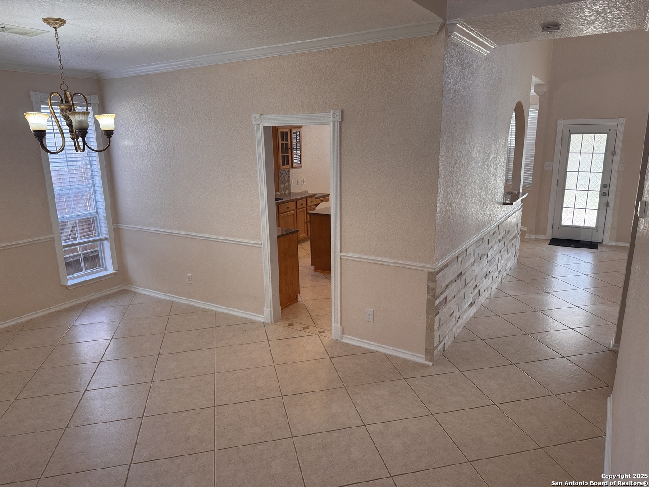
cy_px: 244
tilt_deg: -14.2
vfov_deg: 56.8
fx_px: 450
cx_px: 324
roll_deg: +1.1
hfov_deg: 71.6
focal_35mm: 24
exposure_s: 1/142
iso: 100
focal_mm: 6.76
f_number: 1.78
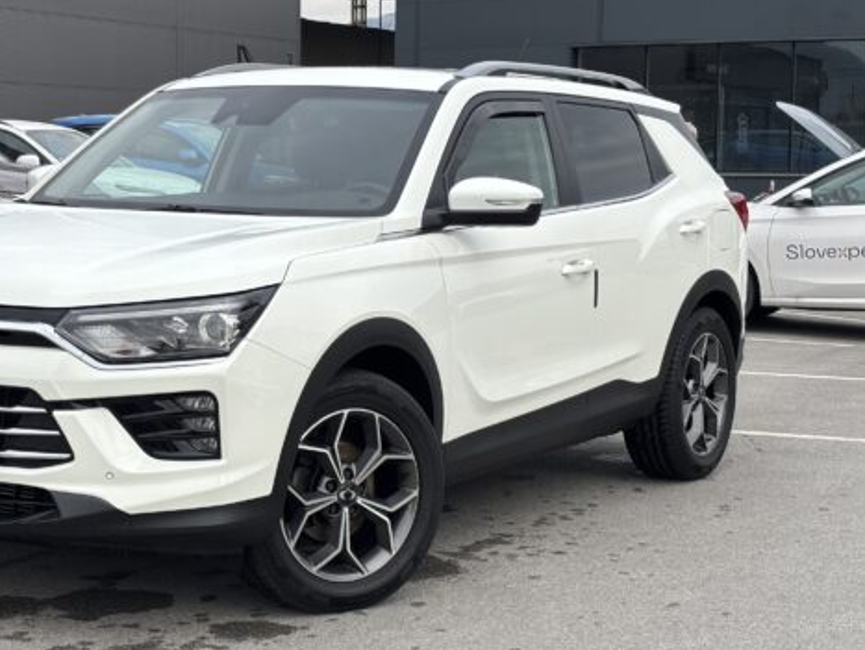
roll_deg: +0.1
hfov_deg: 25.8
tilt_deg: -6.6
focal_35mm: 75
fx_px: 1876
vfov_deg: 19.7
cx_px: 252
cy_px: 330
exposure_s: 1/1616
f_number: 1.6
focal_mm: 5.96
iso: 40
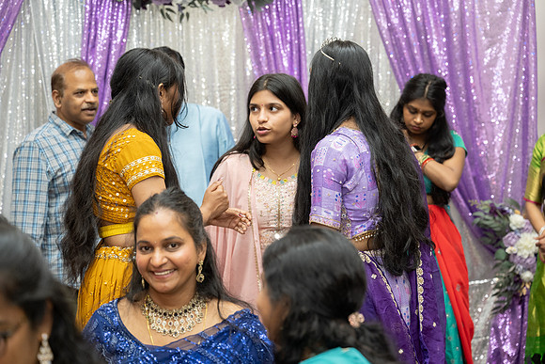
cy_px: 182
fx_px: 1061
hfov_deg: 28.8
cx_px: 272
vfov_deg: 19.4
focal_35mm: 70
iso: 1000
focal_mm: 70
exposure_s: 1/160
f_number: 3.5
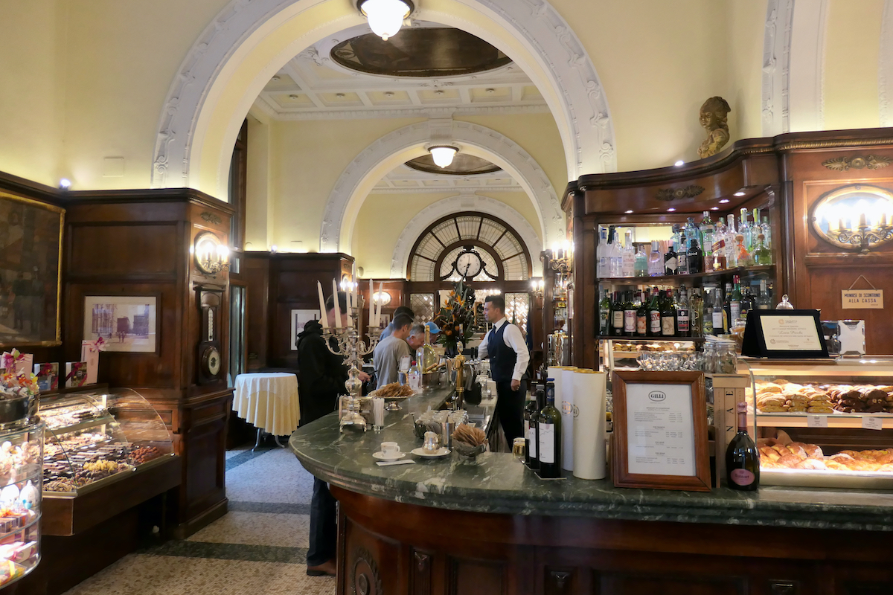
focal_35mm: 24
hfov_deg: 73.7
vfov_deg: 53.1
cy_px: 298
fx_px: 595
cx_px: 446
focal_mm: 8.8
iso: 640
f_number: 3.3
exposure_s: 1/60
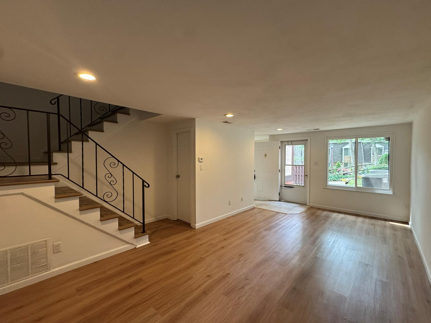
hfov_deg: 98.1
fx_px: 187
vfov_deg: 81.8
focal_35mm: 15
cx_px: 228
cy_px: 164
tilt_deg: -1.8
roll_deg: -0.2
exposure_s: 1/120
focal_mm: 2.22
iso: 320
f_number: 2.2
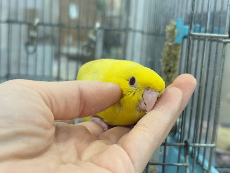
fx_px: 346
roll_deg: -1.9
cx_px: 115
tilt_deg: -8.7
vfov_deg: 28.0
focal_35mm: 52
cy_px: 86
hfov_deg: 36.8
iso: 50
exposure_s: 1/50
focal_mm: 5.96
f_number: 1.6
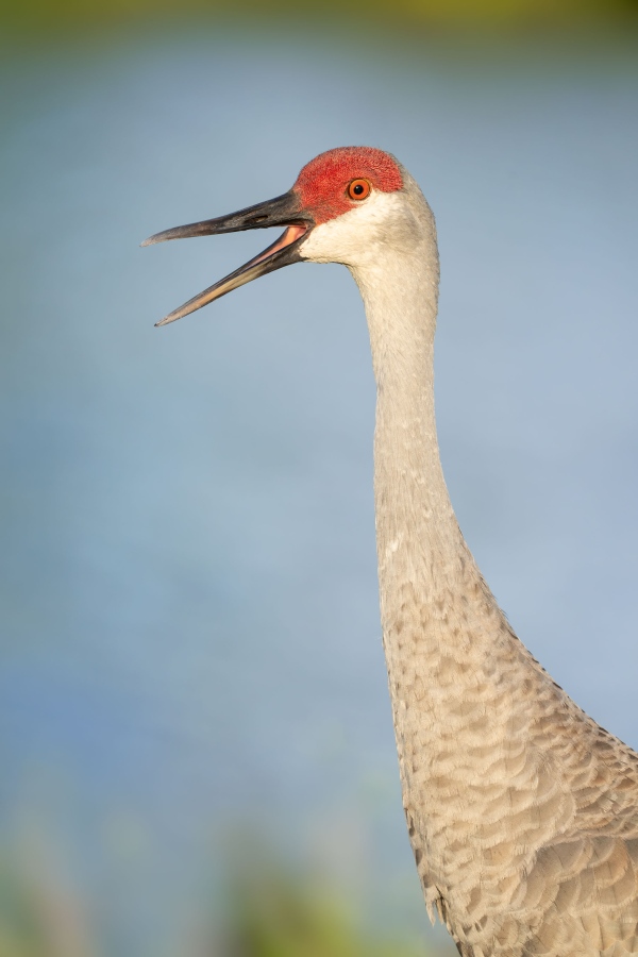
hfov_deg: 1.6
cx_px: 319
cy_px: 478
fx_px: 22328
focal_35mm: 840
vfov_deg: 2.5
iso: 2500
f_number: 9
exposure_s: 1/1250
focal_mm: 840
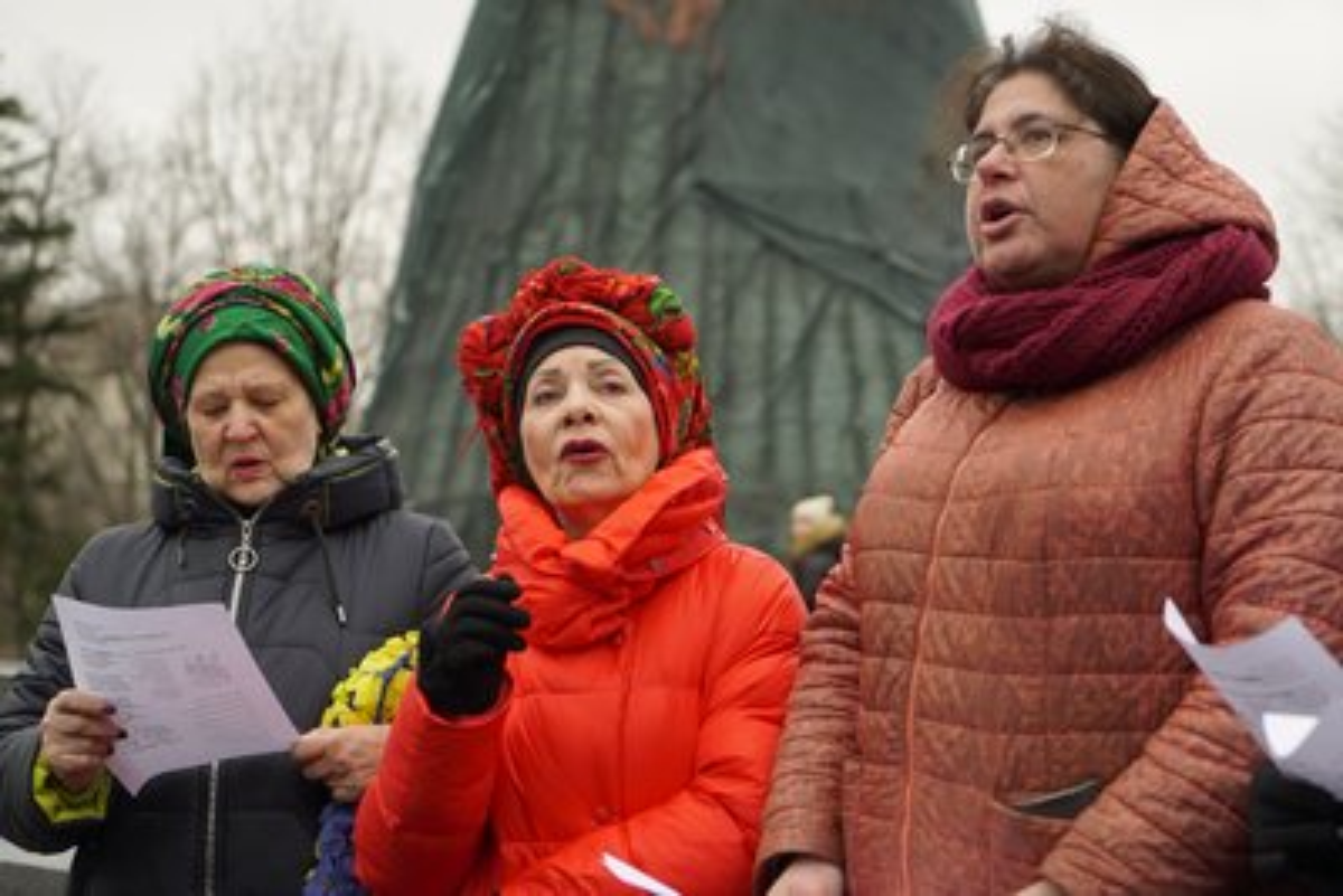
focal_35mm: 62
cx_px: 672
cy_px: 448
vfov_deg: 21.9
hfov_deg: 32.4
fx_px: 2314
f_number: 4
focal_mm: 62
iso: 100
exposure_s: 1/160
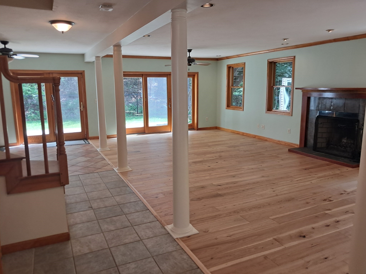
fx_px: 285
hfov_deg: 65.3
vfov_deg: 51.4
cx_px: 183
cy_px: 137
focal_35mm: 27
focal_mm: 4
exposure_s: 1/60
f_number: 1.8
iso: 100
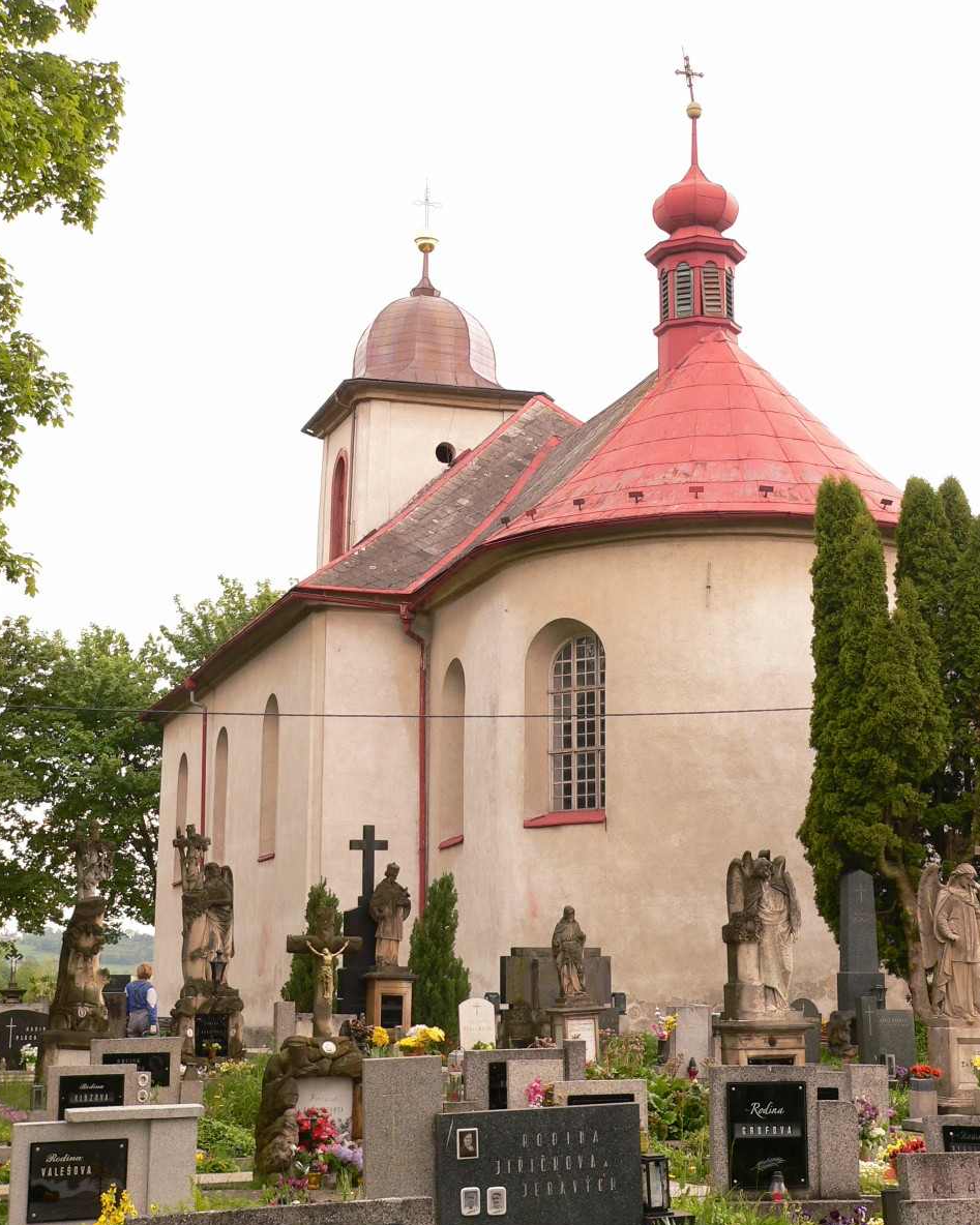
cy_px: 594
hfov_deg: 26.7
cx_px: 491
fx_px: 2067
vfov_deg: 33.0
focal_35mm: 57
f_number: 3.7
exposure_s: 1/100
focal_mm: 9
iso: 80
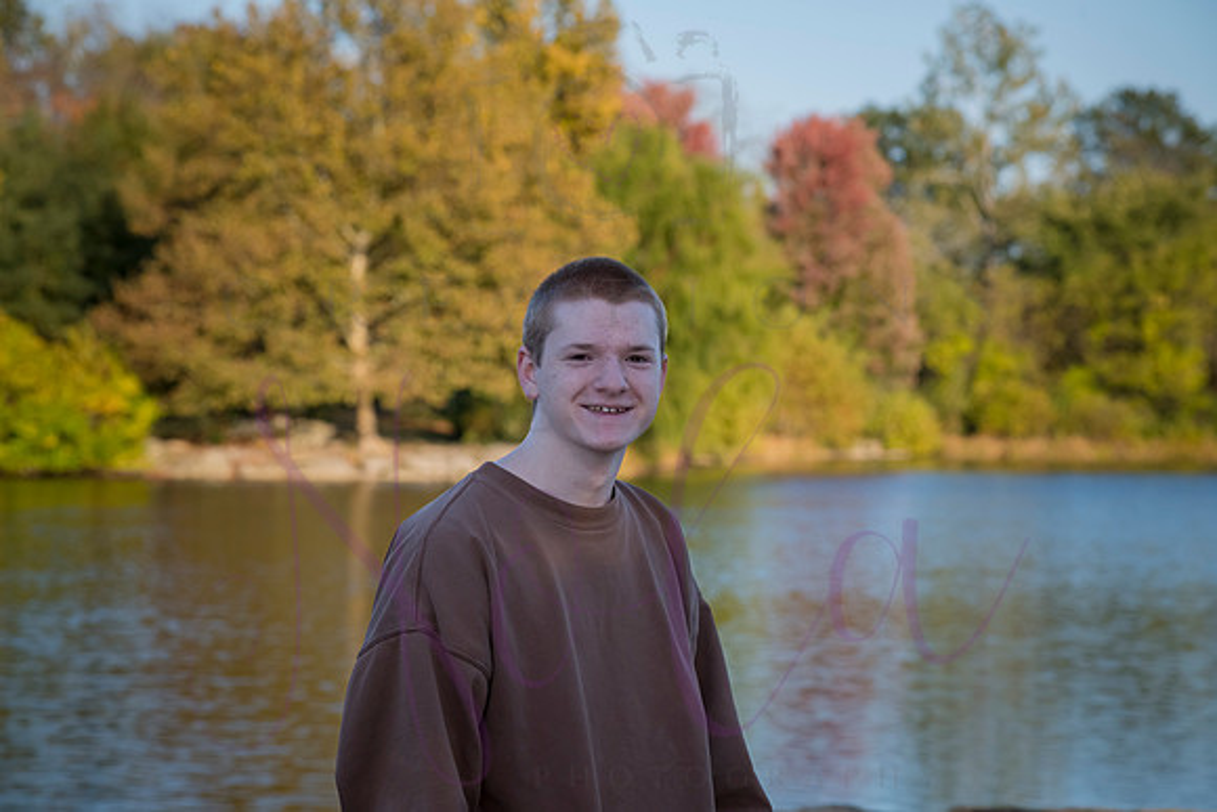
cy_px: 406
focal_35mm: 125
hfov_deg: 16.4
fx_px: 4226
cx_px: 608
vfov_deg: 11.0
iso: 400
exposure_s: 1/400
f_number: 9
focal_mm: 125
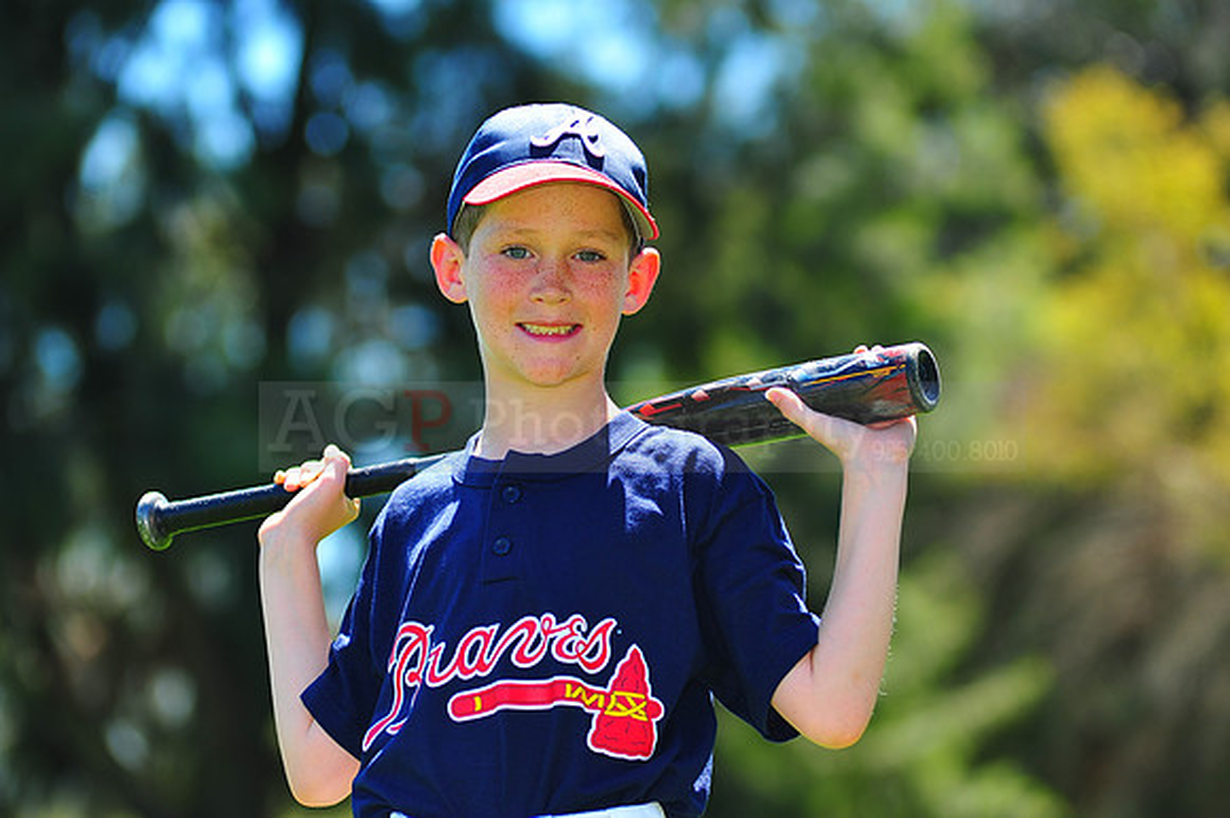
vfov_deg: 7.6
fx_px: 6146
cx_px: 615
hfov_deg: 11.4
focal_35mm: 180
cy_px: 409
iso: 200
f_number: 5
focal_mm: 180
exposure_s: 1/400
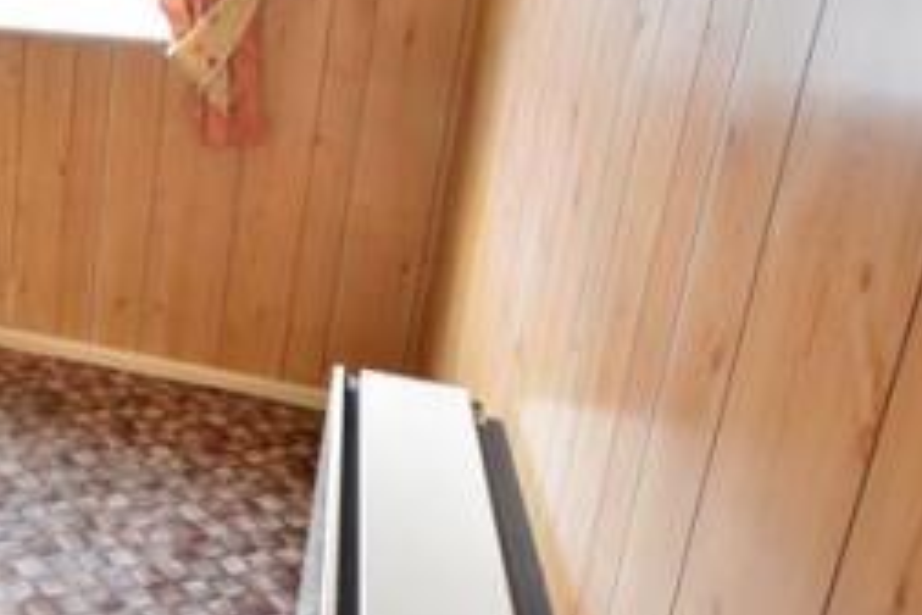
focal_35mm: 39
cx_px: -154
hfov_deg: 38.4
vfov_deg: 33.5
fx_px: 999
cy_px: 154
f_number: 3.5
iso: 360
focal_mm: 10
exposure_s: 1/15
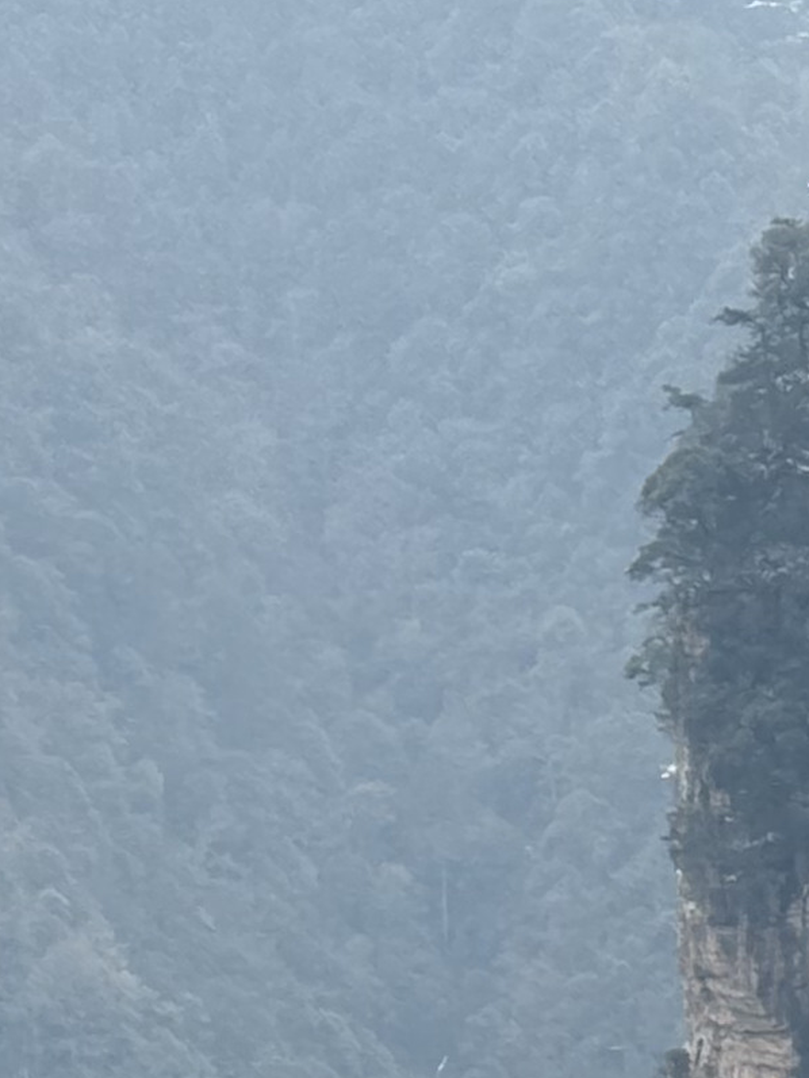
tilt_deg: -16.8
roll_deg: -0.3
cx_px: 1510
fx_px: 8131
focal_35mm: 261
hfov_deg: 5.6
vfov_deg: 7.6
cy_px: 863
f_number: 1.6
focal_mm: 5.96
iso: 50
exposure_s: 1/1393
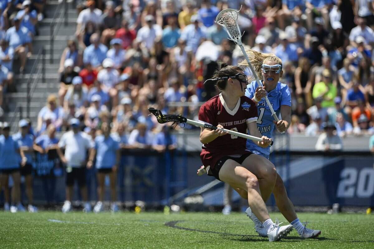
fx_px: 3010
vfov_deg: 4.7
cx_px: 187
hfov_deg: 7.1
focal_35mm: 290
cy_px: 124
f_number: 4
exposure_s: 1/1600
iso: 200
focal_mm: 290
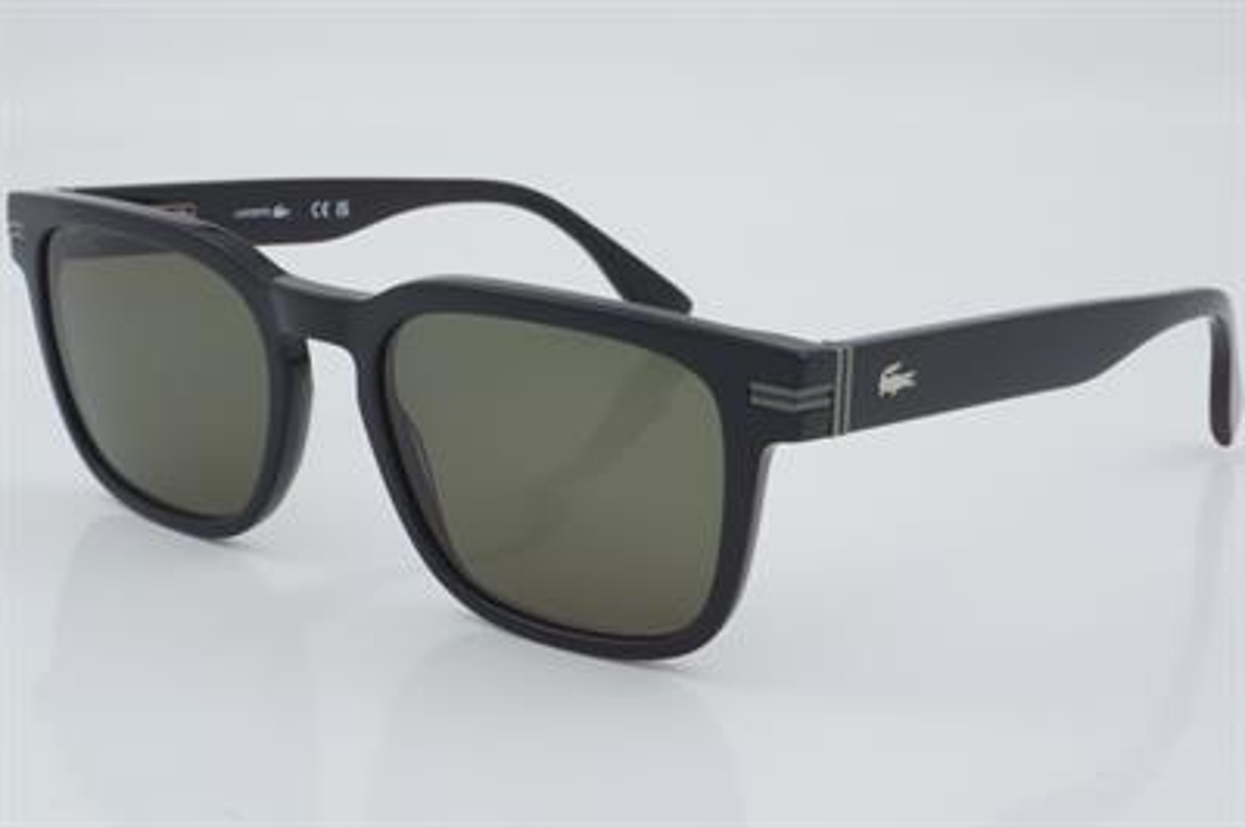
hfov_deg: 27.0
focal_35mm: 75
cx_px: 622
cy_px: 414
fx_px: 2592
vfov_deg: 18.2
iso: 100
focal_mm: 50
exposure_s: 1/3
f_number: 32
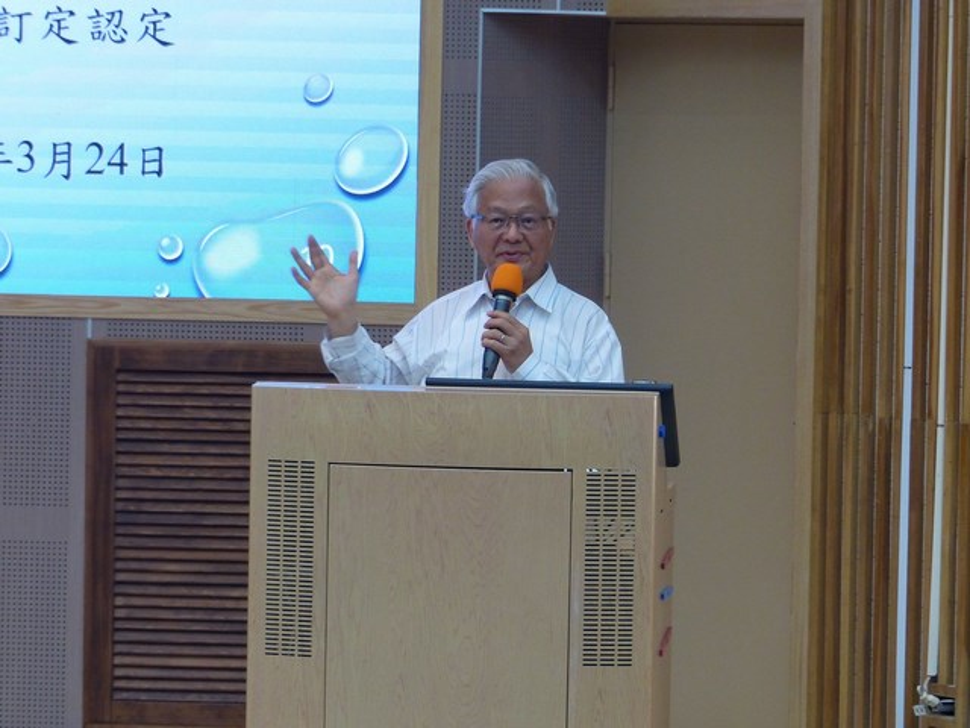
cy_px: 364
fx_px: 4932
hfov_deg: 11.2
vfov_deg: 8.4
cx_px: 485
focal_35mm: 176
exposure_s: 1/80
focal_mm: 28.7
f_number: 2.8
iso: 320
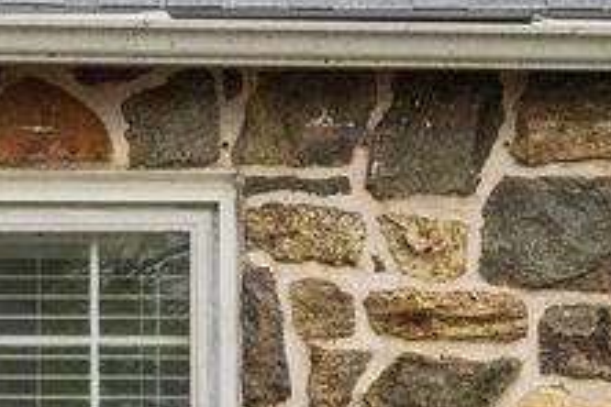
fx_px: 3852
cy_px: 302
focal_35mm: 227
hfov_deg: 9.0
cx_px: 105
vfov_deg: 6.0
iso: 640
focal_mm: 35
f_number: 11
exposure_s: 1/320
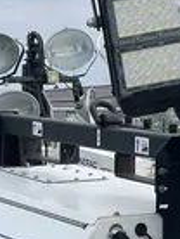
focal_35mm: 138
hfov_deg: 10.7
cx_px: 142
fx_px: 954
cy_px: 257
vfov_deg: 14.0
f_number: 1.6
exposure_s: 1/3413
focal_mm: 5.1
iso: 50
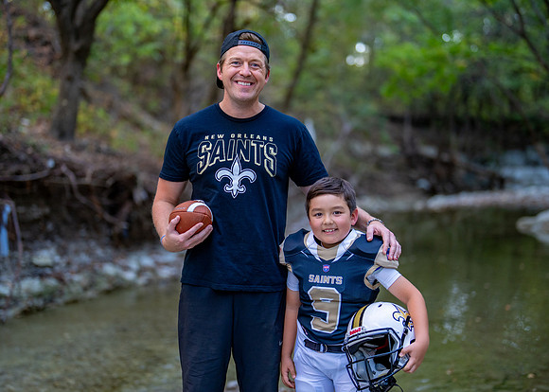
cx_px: 256
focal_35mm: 60
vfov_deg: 23.5
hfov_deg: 32.5
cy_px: 198
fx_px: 940
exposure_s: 1/500
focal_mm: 50
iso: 500
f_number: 1.2
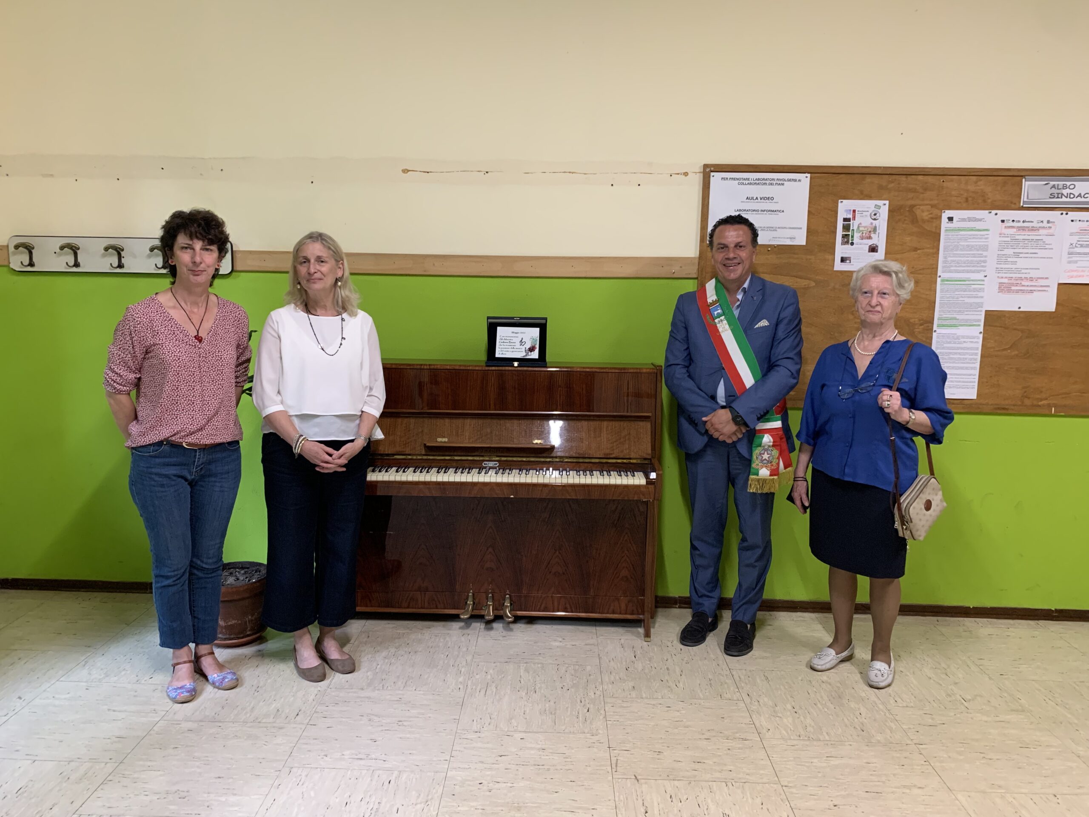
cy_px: 408
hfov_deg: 67.3
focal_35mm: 26
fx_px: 818
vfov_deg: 53.1
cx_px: 544
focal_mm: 4.25
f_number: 1.8
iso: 250
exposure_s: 1/60
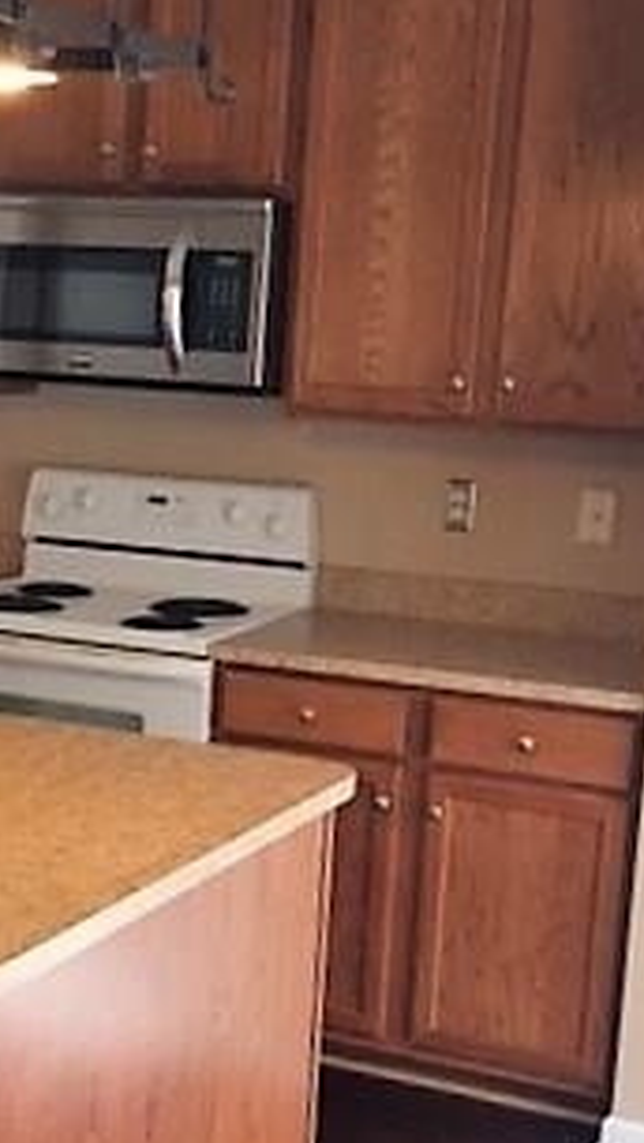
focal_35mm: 58
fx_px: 1757
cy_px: 714
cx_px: 64
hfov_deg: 20.3
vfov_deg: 35.8
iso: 50
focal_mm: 4.15
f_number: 2.2
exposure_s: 1/30
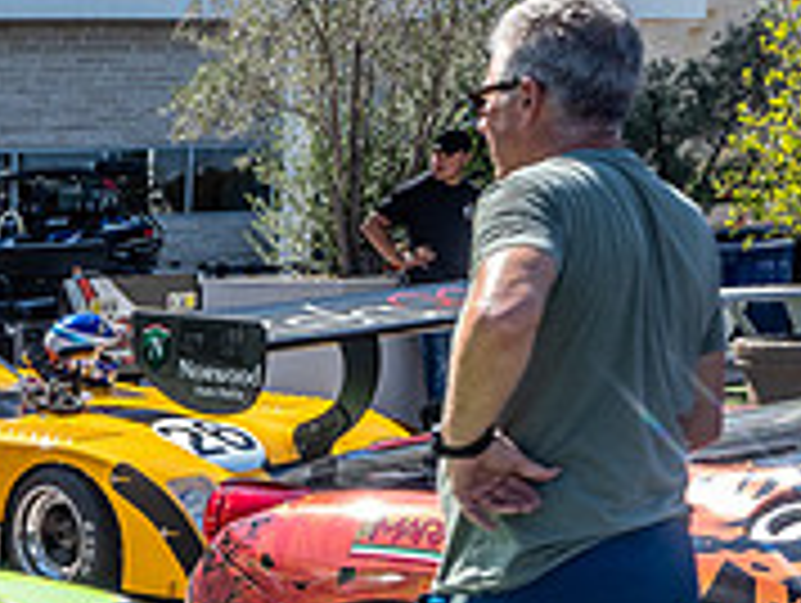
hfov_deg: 21.1
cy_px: 718
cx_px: -400
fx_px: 1807
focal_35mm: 78
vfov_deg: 18.0
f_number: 7.1
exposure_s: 1/125
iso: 64
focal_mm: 12
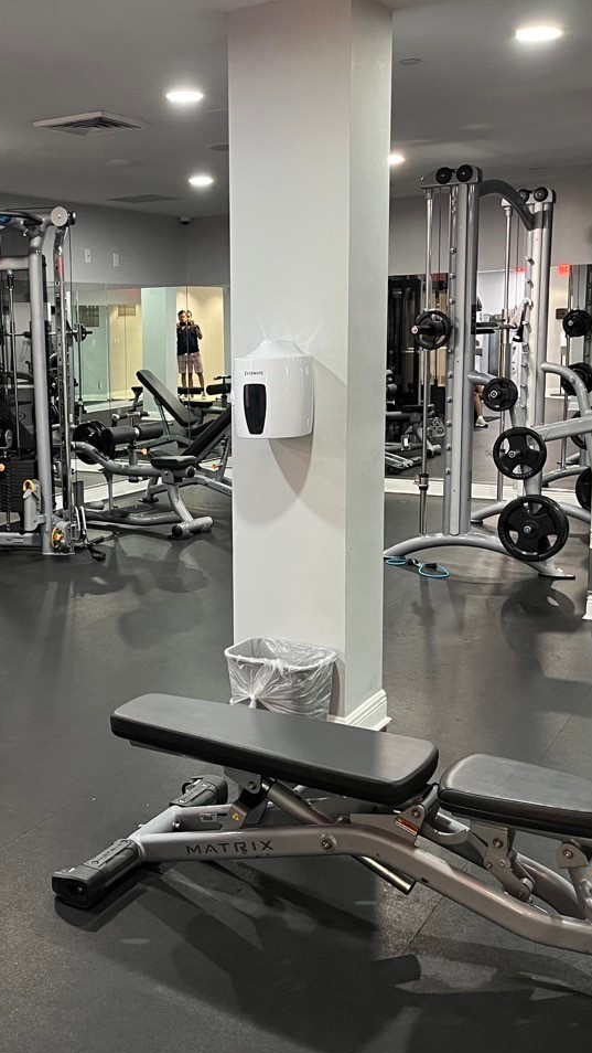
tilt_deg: -9.9
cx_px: 159
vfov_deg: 52.8
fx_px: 1060
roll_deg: +1.5
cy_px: 529
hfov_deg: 30.8
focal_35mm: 38
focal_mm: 5.1
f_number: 1.6
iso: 500
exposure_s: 1/40
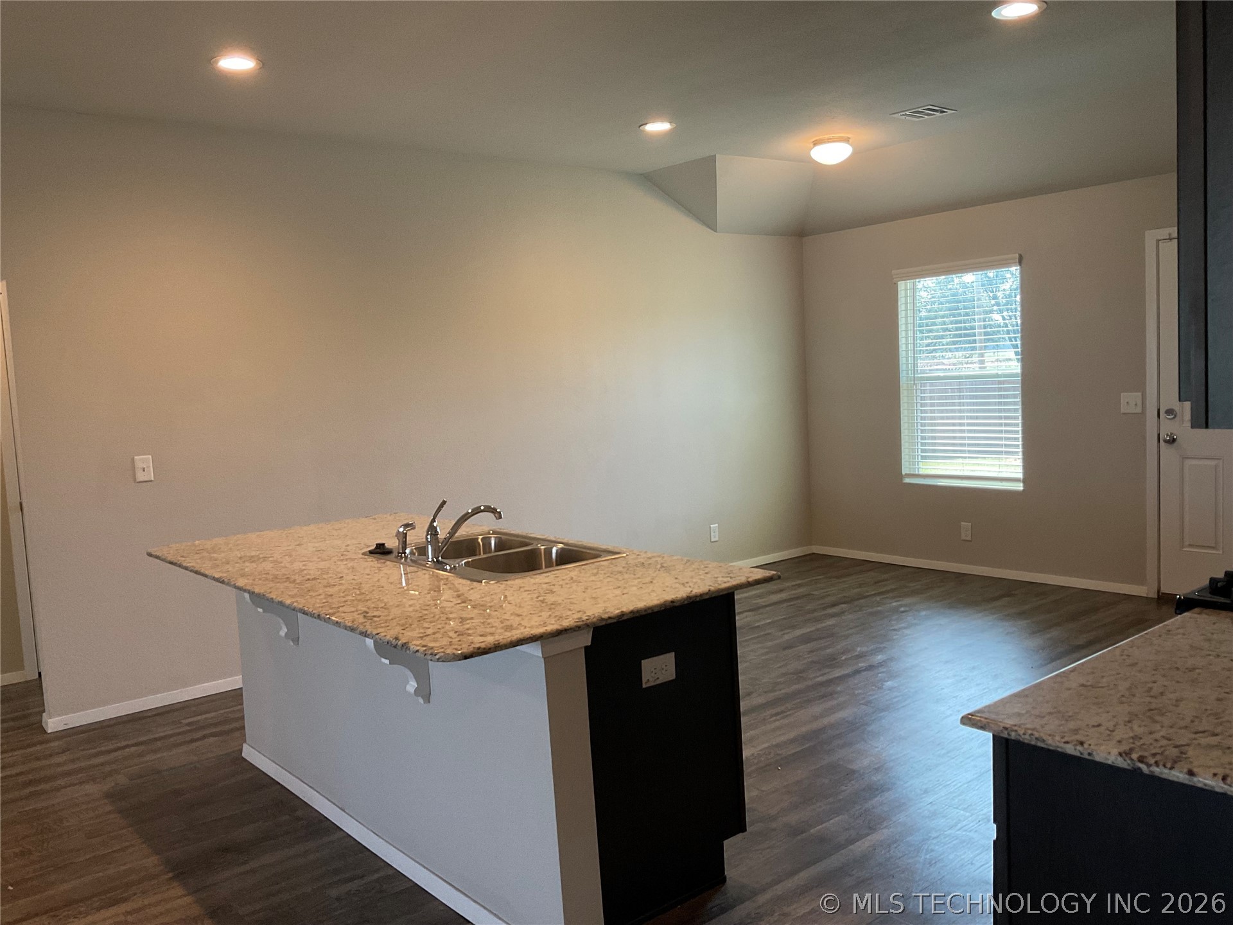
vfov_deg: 48.2
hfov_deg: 61.7
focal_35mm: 29
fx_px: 1033
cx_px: 616
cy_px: 462
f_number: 1.8
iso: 50
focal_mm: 3
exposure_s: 1/120
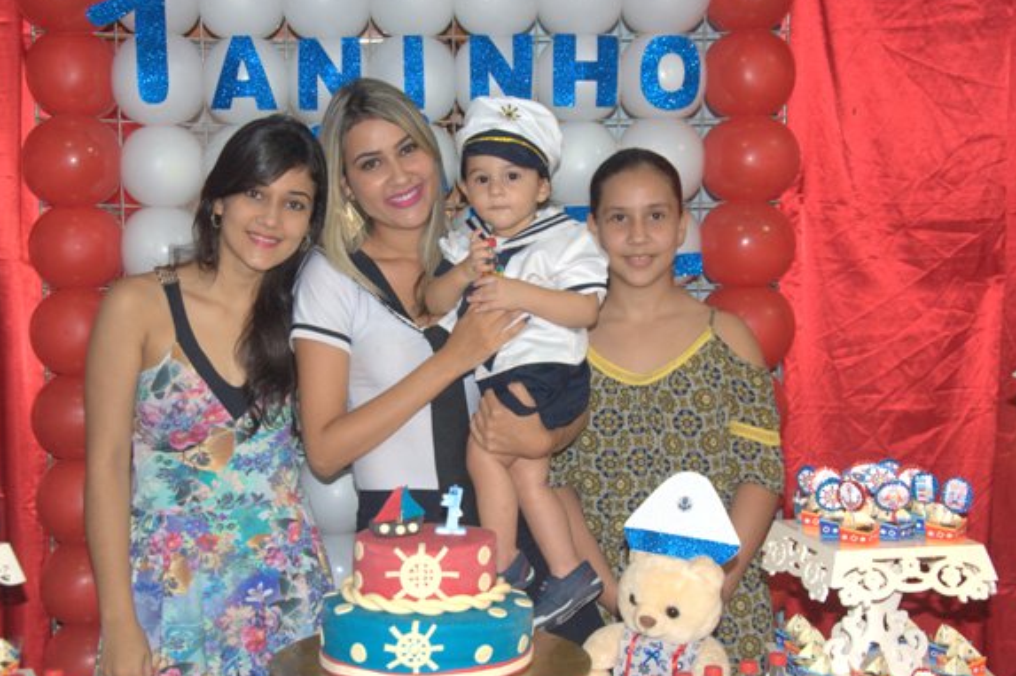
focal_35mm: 57
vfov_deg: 23.7
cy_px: 337
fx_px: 1607
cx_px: 454
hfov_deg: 35.0
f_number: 4.2
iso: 800
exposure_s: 1/60
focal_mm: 34
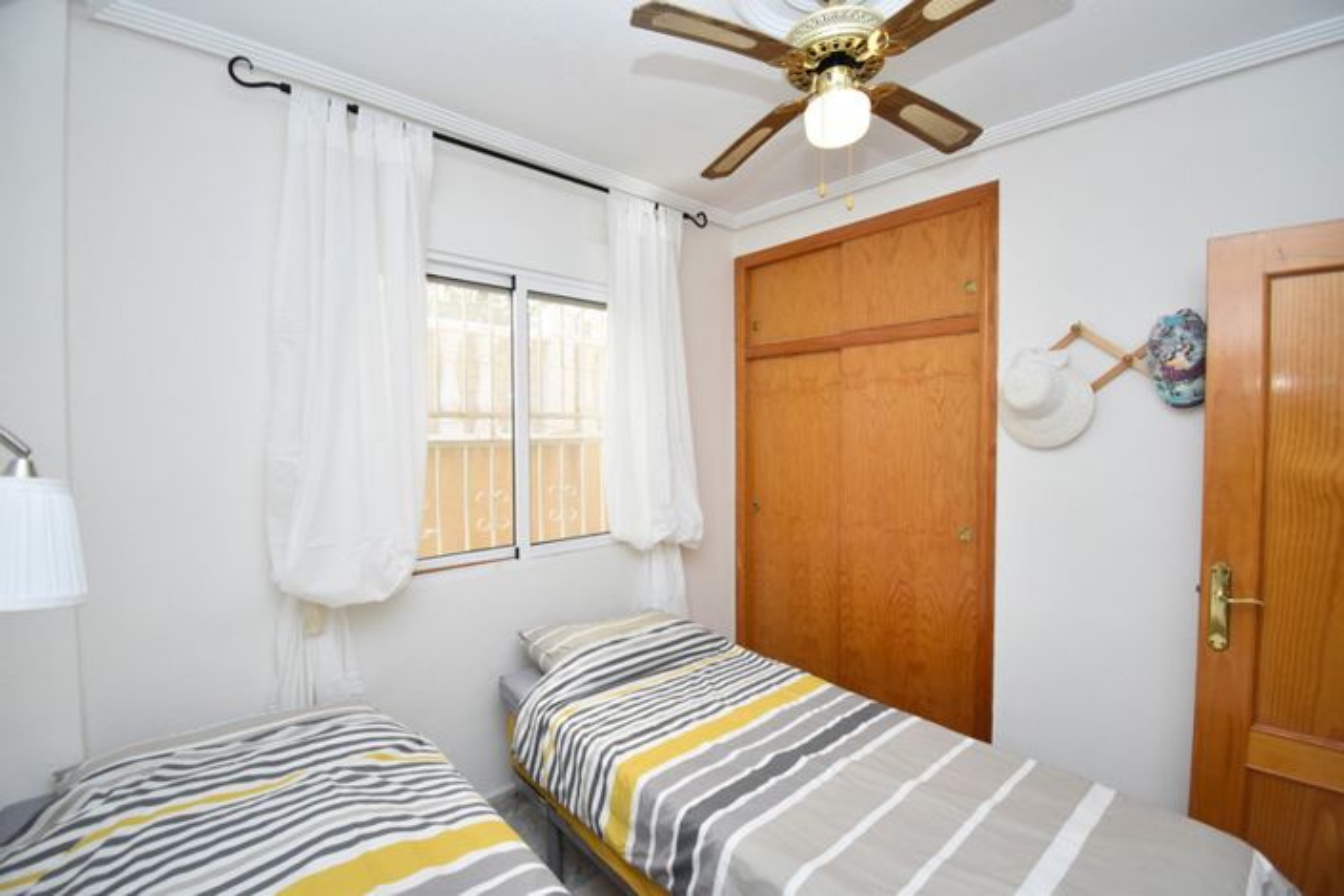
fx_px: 560
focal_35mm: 15
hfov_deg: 100.4
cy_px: 448
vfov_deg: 77.3
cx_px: 672
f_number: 4.5
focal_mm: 10
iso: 800
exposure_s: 1/200
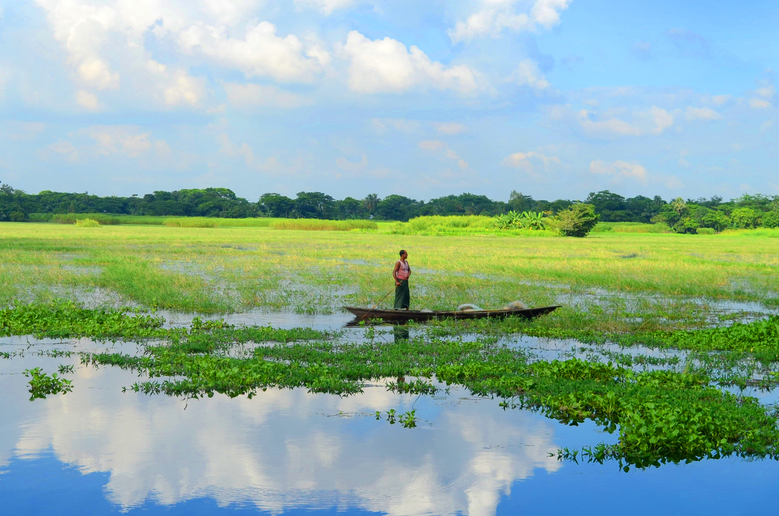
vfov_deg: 20.5
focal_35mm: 66
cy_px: 225
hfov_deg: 30.5
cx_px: 306
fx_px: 1425
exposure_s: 1/350
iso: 160
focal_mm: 30
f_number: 6.7
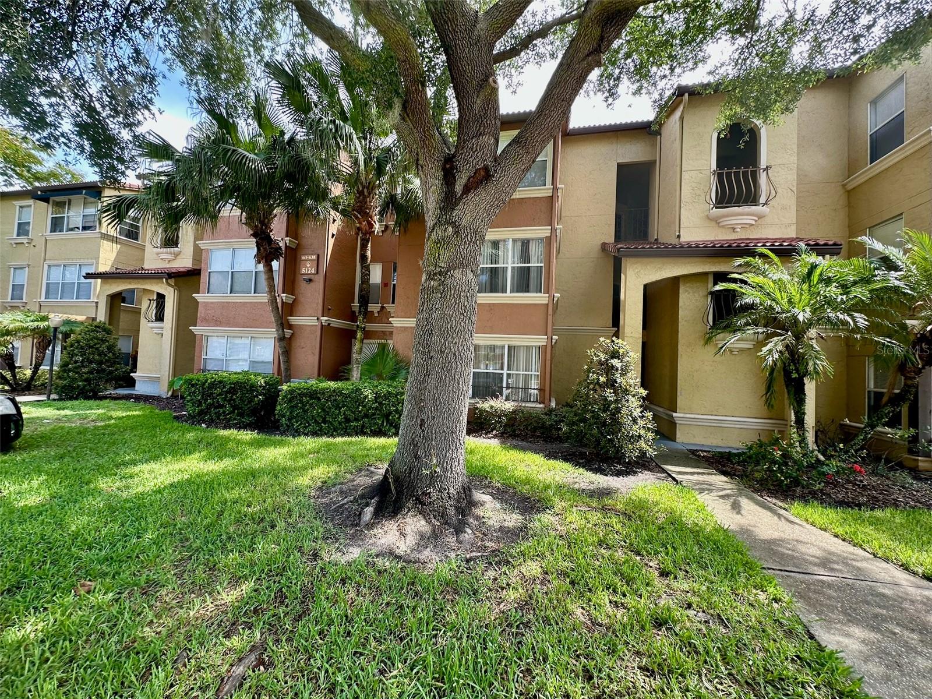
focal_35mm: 14
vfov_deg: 85.7
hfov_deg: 102.1
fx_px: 377
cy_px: 350
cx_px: 466
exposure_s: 1/127
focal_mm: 2.22
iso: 40
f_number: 2.2
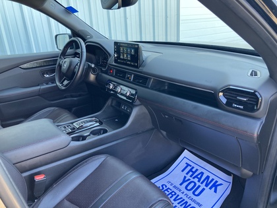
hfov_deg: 63.4
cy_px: 104
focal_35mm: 28
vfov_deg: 49.7
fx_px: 224
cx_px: 138
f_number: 1.8
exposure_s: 1/111
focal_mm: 3.99
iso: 80
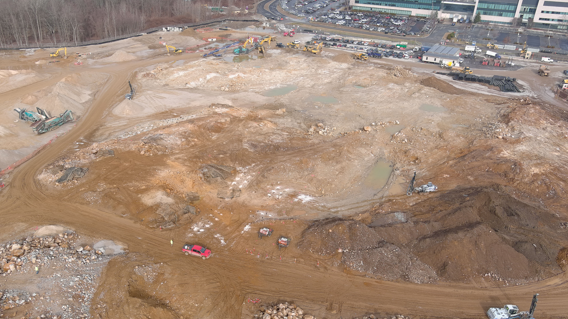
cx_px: 262
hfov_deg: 58.0
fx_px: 512
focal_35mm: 34
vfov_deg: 34.5
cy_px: 194
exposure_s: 1/640
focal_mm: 10.57
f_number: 2.8
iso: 100
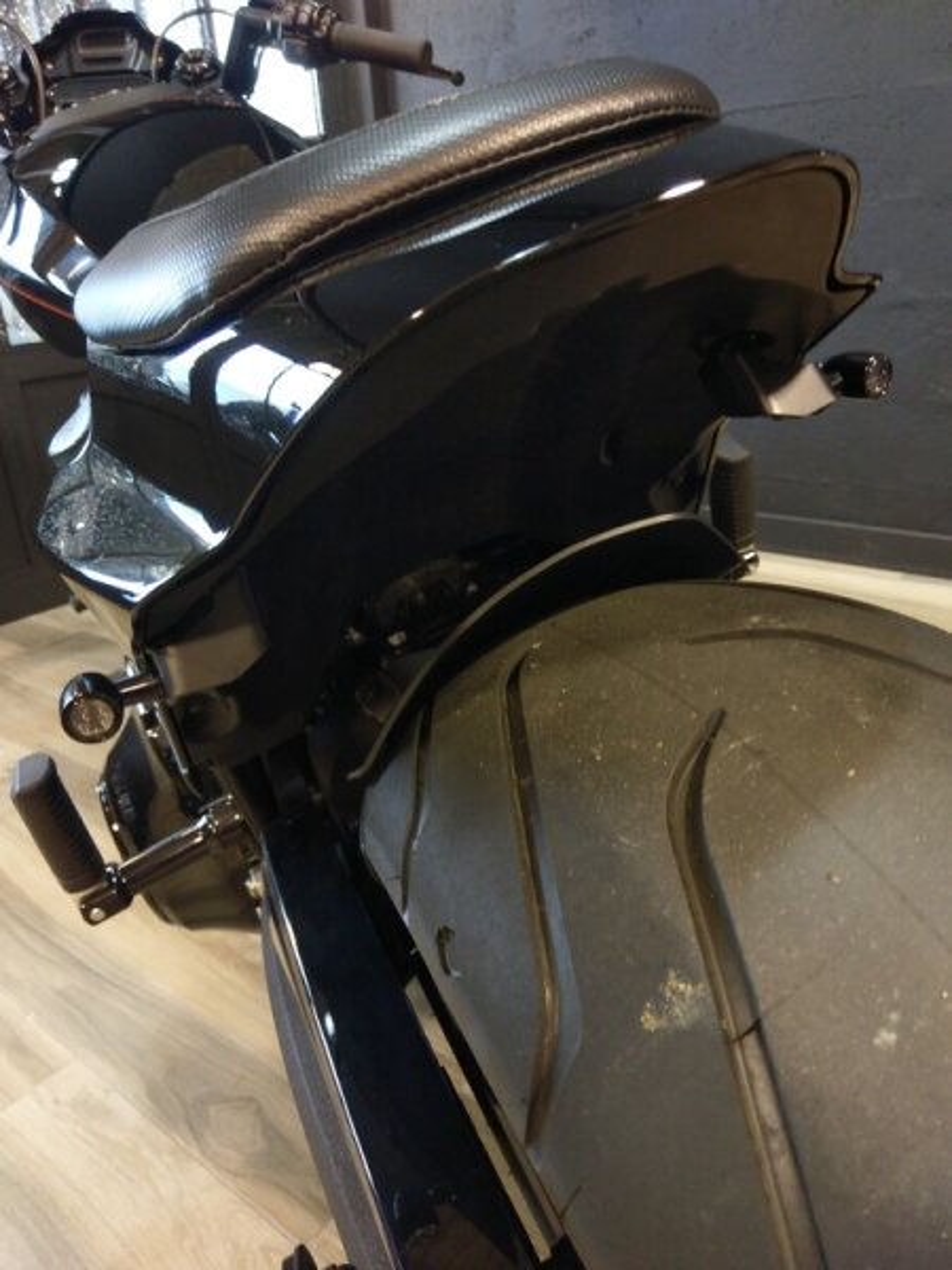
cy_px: 635
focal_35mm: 26
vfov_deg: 67.3
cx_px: 476
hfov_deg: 53.1
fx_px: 953
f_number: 1.8
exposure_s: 1/25
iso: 500
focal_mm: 4.58
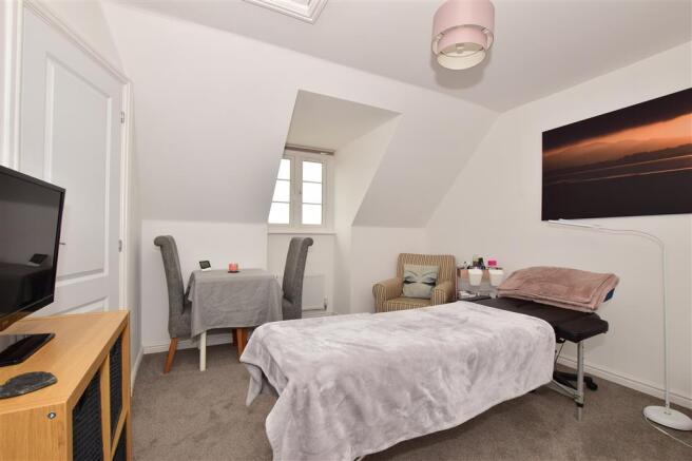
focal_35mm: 15
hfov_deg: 100.4
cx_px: 346
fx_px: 288
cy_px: 230
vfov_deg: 77.3
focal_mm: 10
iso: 400
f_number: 13
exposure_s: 1/200
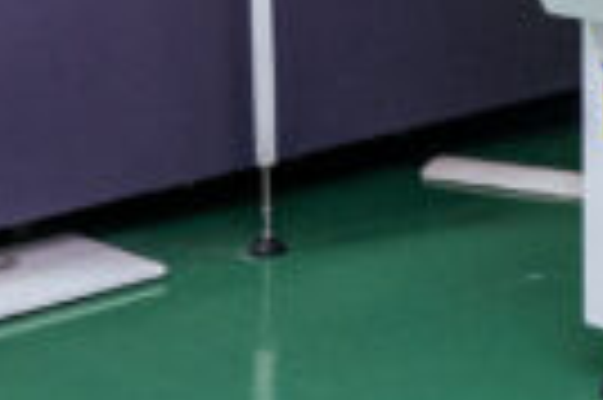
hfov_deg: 12.5
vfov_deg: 9.8
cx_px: 1382
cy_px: -240
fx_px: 2239
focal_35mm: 134
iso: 1600
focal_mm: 17.5
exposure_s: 1/125
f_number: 4
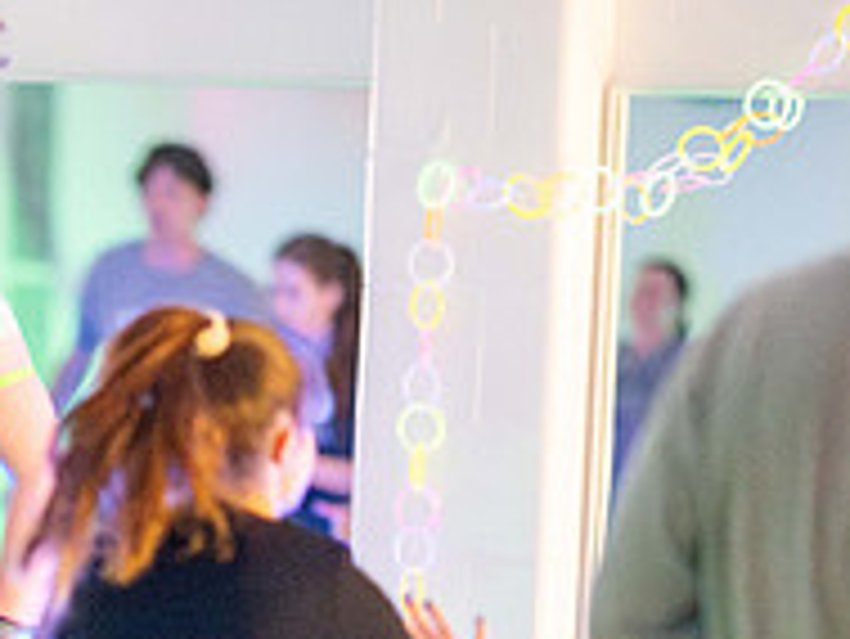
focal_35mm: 310
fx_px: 7617
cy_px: 749
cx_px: -45
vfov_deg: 4.8
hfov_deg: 6.4
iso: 12800
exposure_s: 1/125
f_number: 1.4
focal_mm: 105
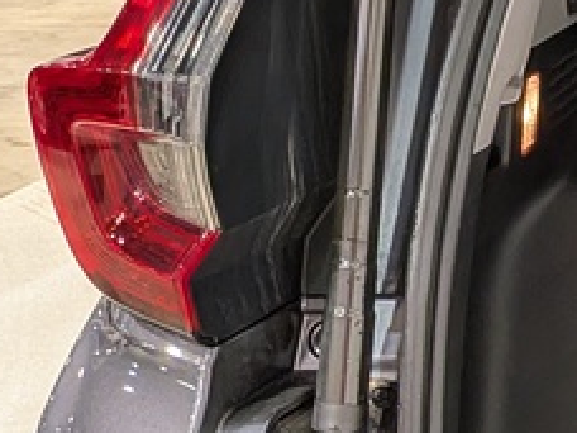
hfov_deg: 14.5
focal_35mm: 108
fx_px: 1800
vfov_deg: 13.6
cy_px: 377
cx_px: 1217
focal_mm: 4.53
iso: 175
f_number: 1.7
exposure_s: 1/120
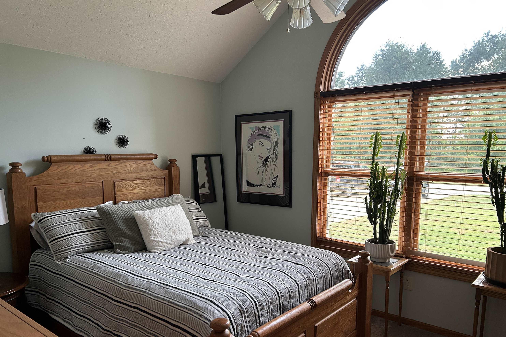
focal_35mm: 28
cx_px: 256
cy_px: 194
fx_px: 394
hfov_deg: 65.5
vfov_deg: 46.3
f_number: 1.5
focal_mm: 5.7
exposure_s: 1/65
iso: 125
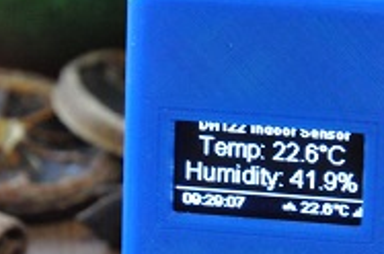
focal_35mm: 362
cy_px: 204
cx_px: 237
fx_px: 3856
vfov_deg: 3.8
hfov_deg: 5.7
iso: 3200
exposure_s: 1/10
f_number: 10
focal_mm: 105
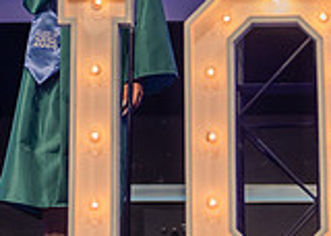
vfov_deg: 7.1
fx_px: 1888
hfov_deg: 10.0
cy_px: -52
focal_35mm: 201
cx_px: 92
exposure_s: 1/500
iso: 400
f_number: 1.2
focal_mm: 50
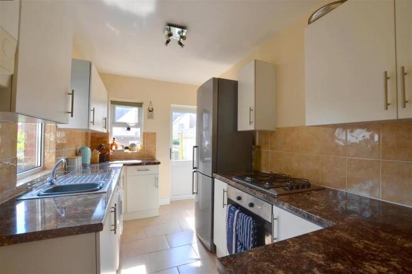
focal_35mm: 15
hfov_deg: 100.4
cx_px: 206
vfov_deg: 77.3
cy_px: 137
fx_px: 172
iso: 400
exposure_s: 1/100
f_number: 11
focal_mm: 10
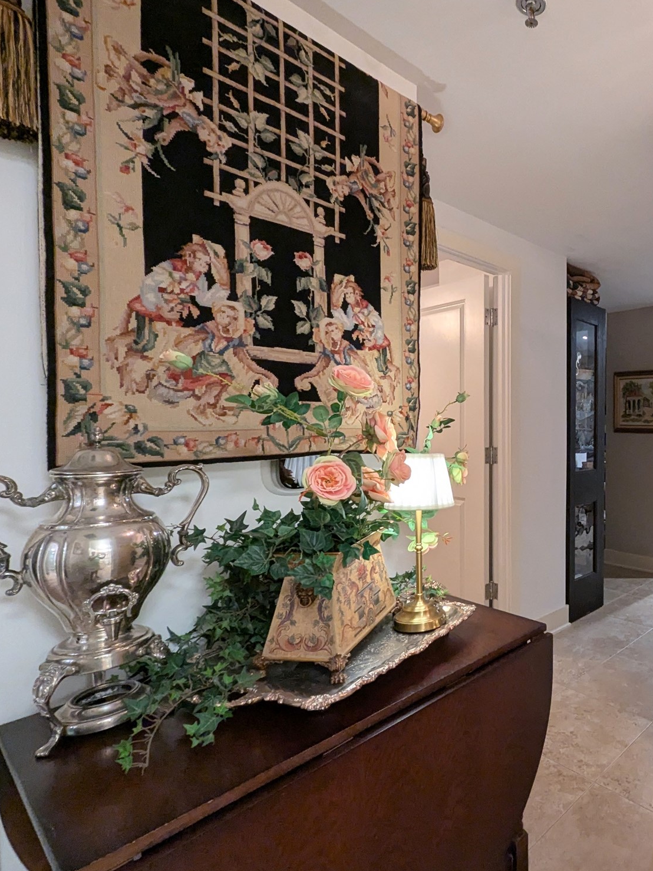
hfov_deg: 62.5
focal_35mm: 18
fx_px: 453
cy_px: 437
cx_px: 563
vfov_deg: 87.7
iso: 287
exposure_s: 1/40
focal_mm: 1.95
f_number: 2.2
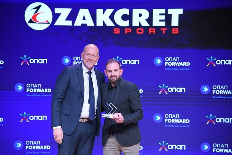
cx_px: 116
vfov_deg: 13.0
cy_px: 78
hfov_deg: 19.5
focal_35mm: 105
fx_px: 677
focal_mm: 105
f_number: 4
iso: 3200
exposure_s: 1/500
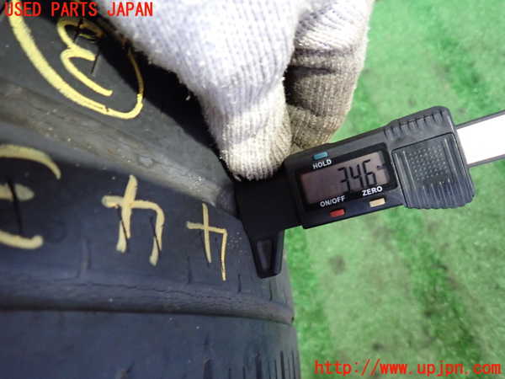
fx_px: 365
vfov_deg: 54.9
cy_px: 190
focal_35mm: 25
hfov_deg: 69.4
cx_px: 252
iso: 640
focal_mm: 4.5
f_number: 2
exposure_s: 1/30
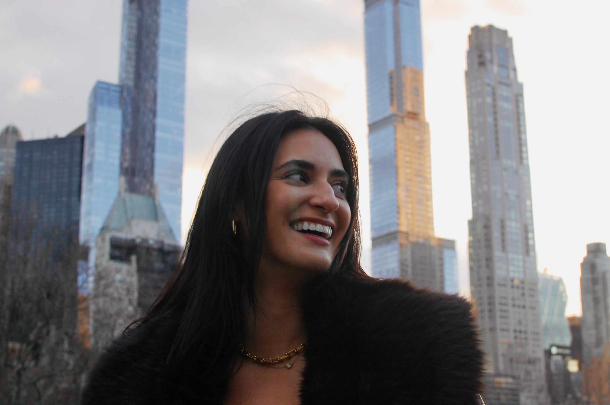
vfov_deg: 22.4
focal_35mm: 61
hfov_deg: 33.1
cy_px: 189
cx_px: 314
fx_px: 1025
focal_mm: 35
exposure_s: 1/125
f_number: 5.6
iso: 320
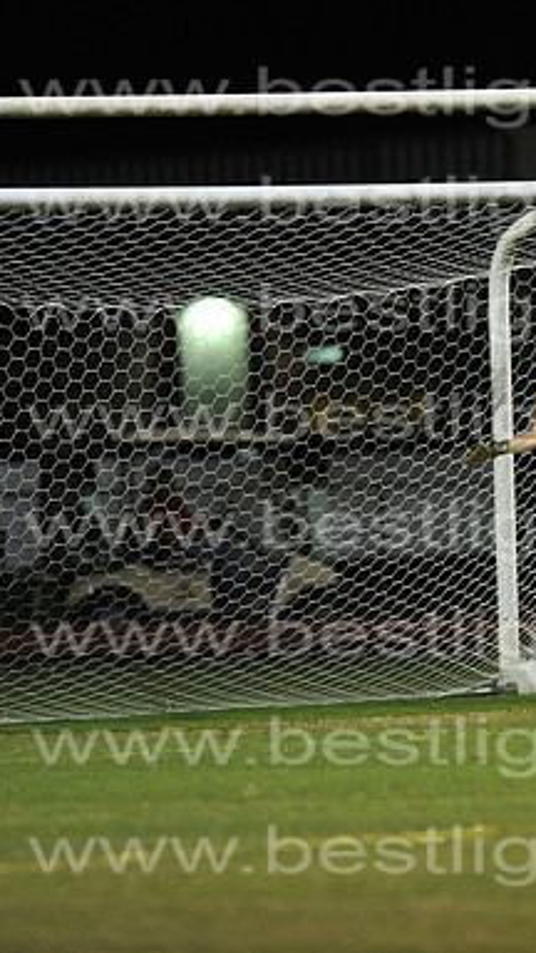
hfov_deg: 2.6
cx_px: 591
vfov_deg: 4.5
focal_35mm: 475
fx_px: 12002
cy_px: 476
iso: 5000
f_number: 3.2
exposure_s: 1/400
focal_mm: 300
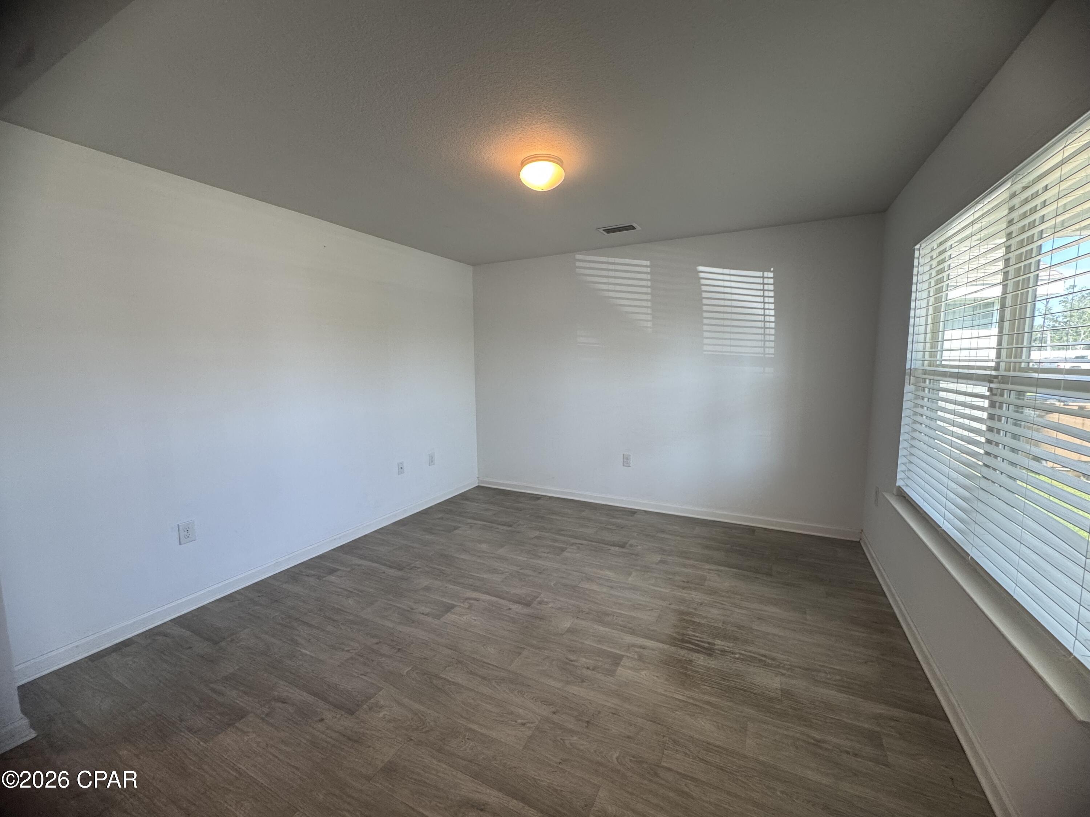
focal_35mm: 14
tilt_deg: -6.8
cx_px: 545
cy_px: 408
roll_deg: +1.2
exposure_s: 1/120
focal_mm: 2.22
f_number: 2.2
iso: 160
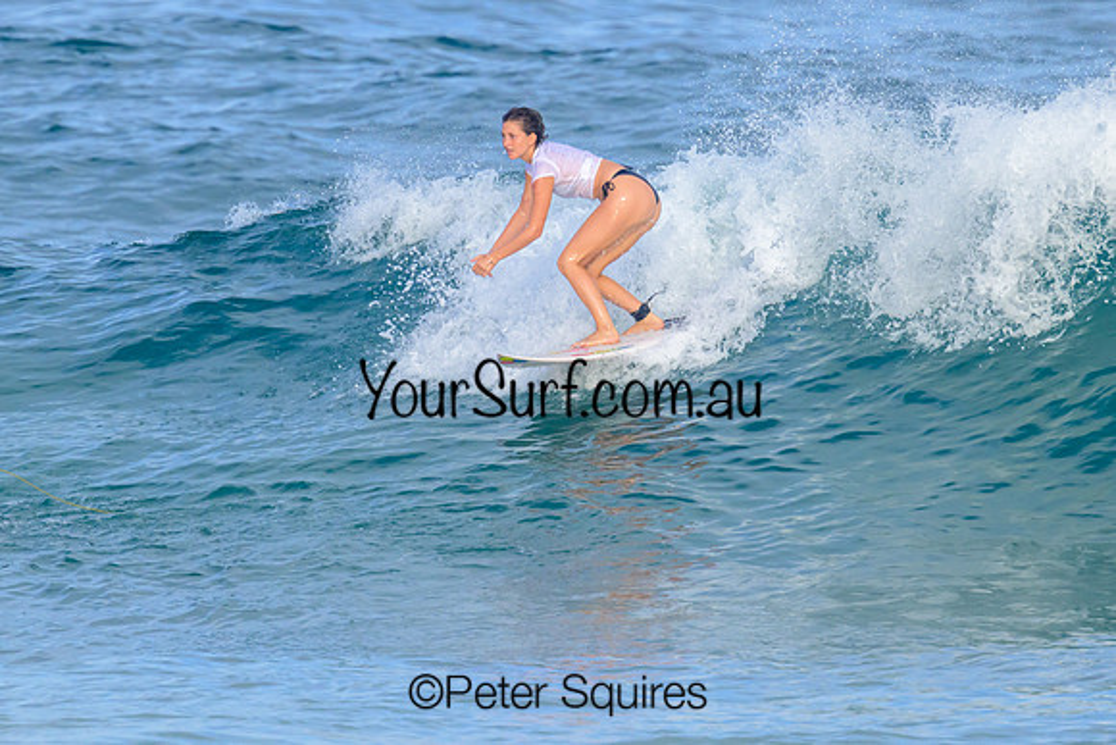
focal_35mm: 894
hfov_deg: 2.3
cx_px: 511
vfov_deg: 1.5
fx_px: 27726
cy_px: 245
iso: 1400
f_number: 11
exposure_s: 1/1600
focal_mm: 650
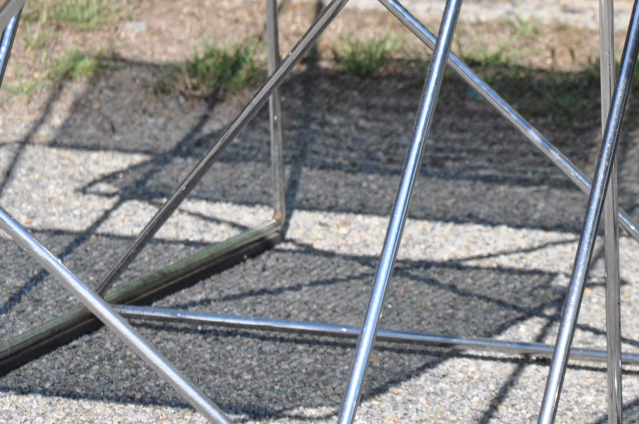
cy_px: 33
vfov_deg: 4.4
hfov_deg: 6.7
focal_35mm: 308
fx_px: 5459
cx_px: 575
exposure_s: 1/500
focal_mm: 105
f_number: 11
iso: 640
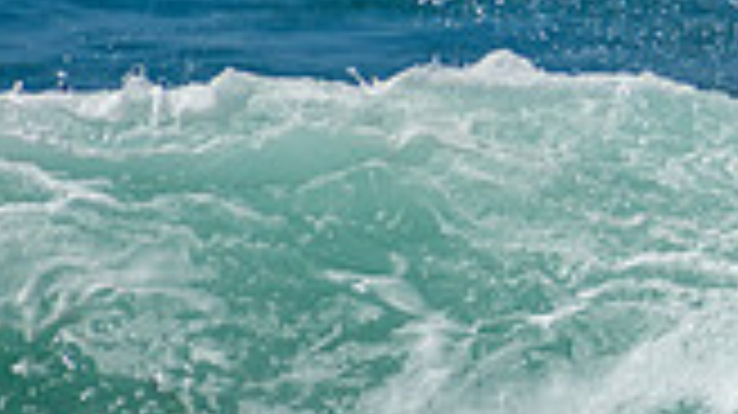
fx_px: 43493
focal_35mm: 2224
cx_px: 1116
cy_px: -218
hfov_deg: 1.0
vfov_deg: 0.5
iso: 220
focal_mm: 400
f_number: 5.6
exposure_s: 1/2000
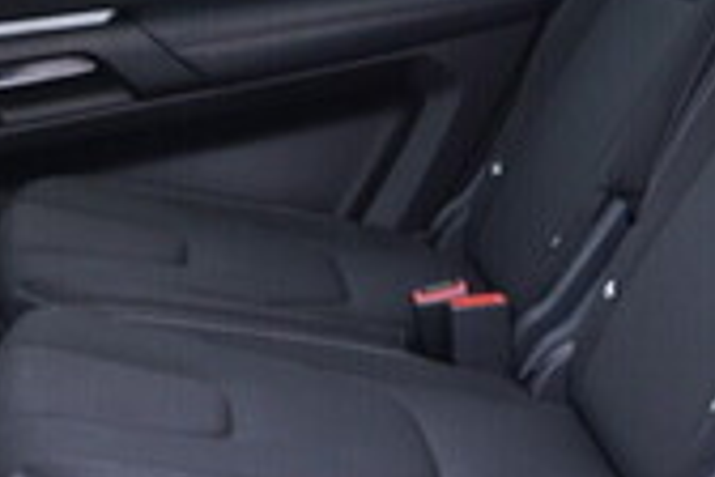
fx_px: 2343
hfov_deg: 17.3
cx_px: 370
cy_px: 104
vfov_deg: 11.6
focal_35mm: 118
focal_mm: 24
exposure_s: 1/40
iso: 400
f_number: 2.8
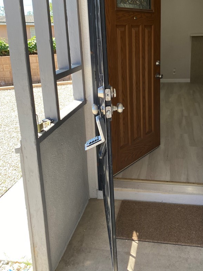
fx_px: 266
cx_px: 124
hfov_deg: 41.5
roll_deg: +2.9
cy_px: 103
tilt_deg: -13.2
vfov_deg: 53.4
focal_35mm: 34
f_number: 1.8
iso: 32
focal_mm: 4.25
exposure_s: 1/275
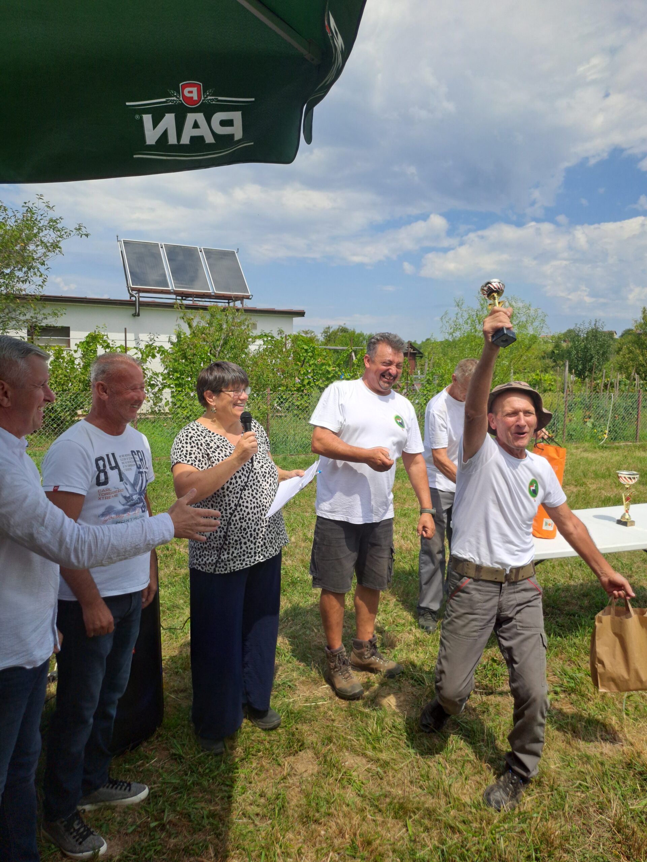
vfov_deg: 69.4
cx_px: 324
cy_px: 431
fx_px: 623
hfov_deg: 54.9
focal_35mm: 25
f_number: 1.8
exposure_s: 1/1678
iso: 32
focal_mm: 4.65
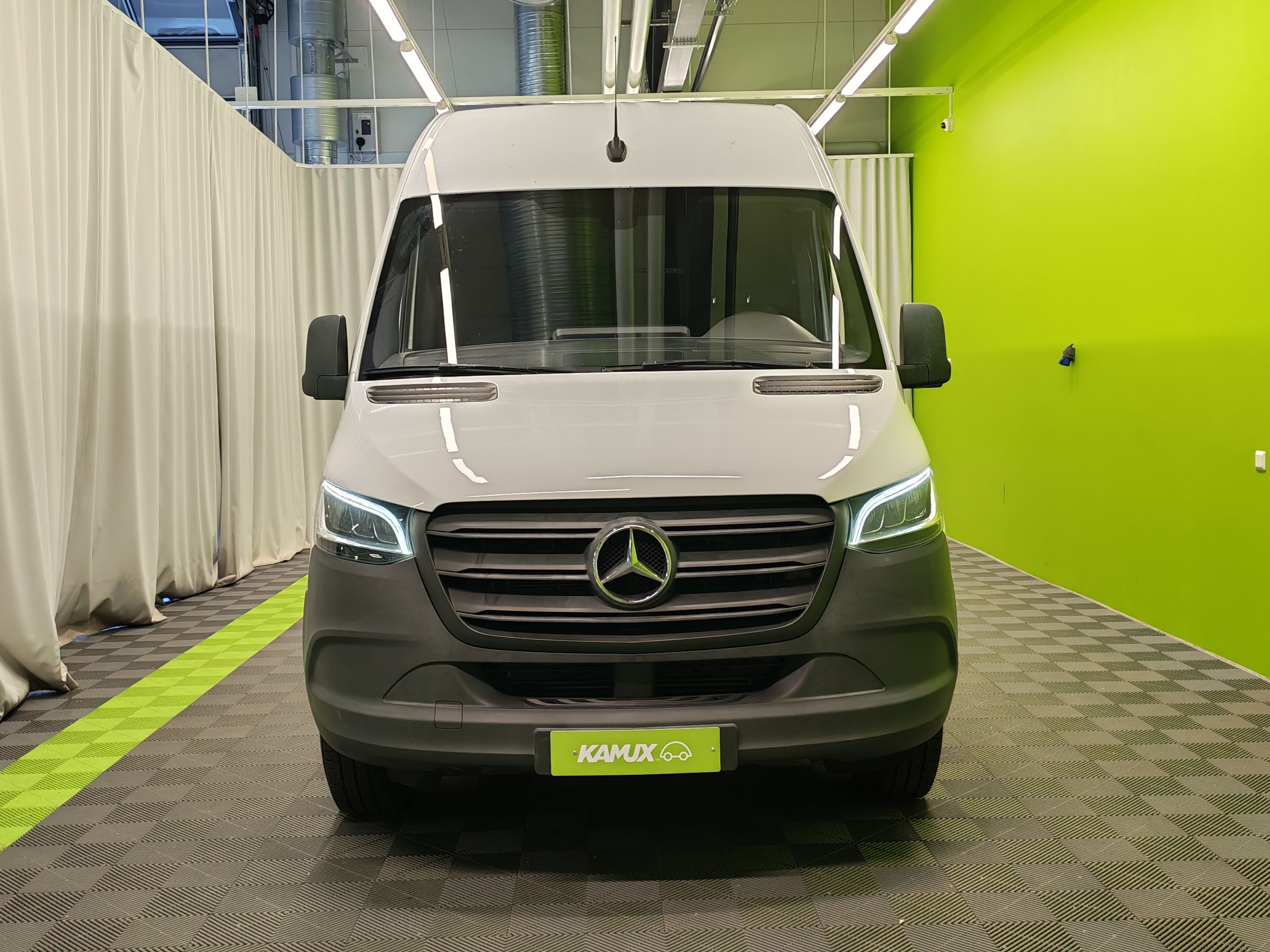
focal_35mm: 37
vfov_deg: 38.7
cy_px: 476
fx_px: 1357
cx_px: 635
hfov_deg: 50.1
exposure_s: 1/100
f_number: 1.9
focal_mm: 6.12
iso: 320
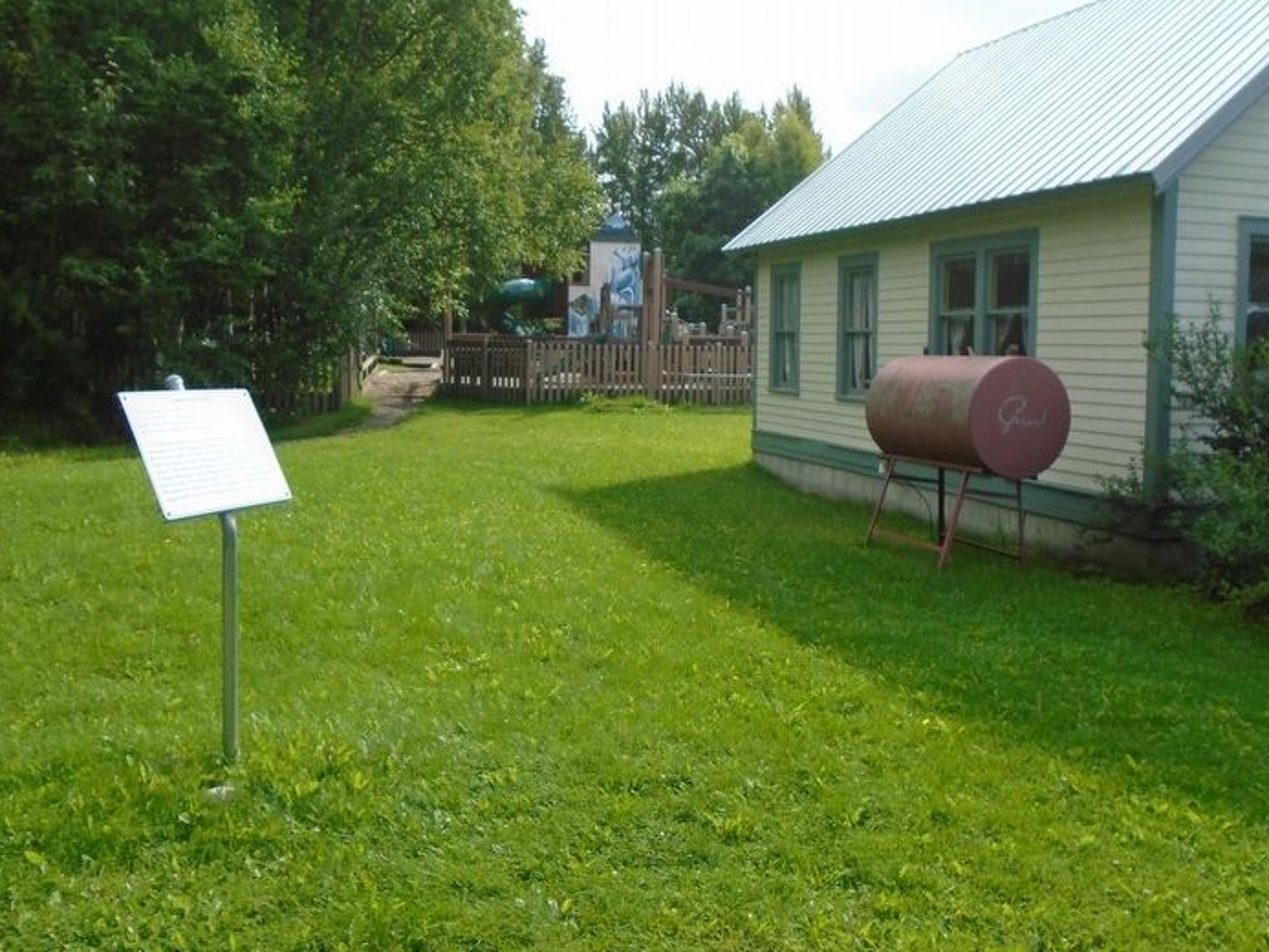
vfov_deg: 46.7
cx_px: 663
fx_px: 1100
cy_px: 412
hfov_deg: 59.9
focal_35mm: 30
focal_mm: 4.6
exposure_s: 1/500
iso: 100
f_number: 3.2
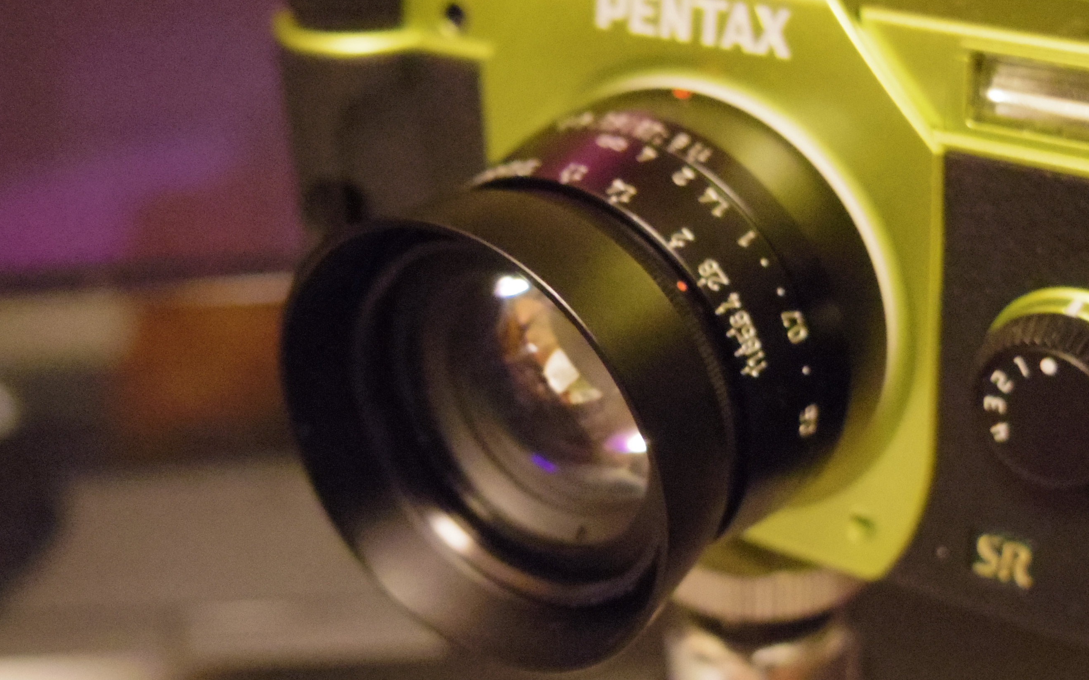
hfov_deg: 32.3
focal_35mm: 63
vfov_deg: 20.6
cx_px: 689
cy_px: 385
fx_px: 1870
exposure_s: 1/13
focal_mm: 8.5
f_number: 1.9
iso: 4000
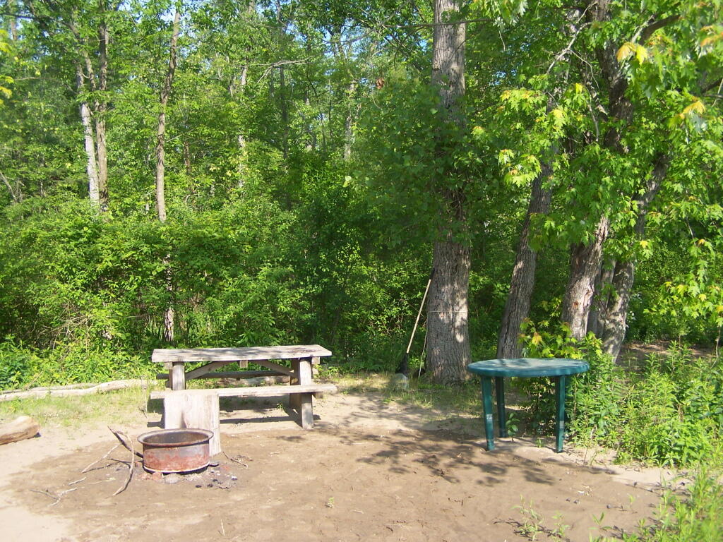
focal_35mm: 38
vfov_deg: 37.7
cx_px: 362
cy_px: 271
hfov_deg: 49.0
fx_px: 794
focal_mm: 6.3
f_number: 2.8
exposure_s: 1/500
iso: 80
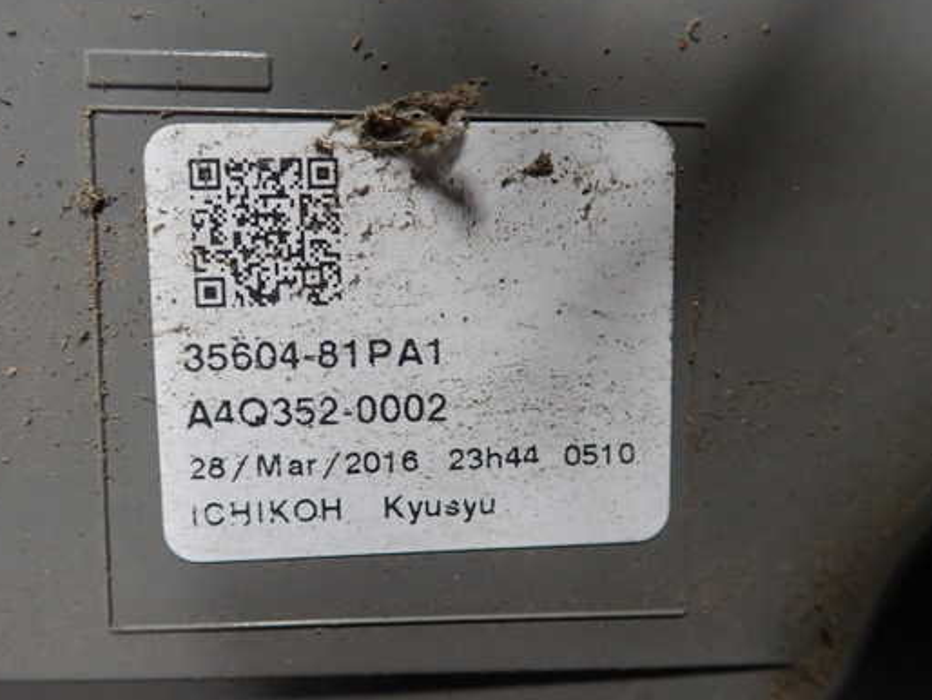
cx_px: 430
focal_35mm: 35
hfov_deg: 52.6
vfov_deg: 40.7
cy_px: 354
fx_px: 943
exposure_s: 1/125
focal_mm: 5.5
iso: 320
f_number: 2.3
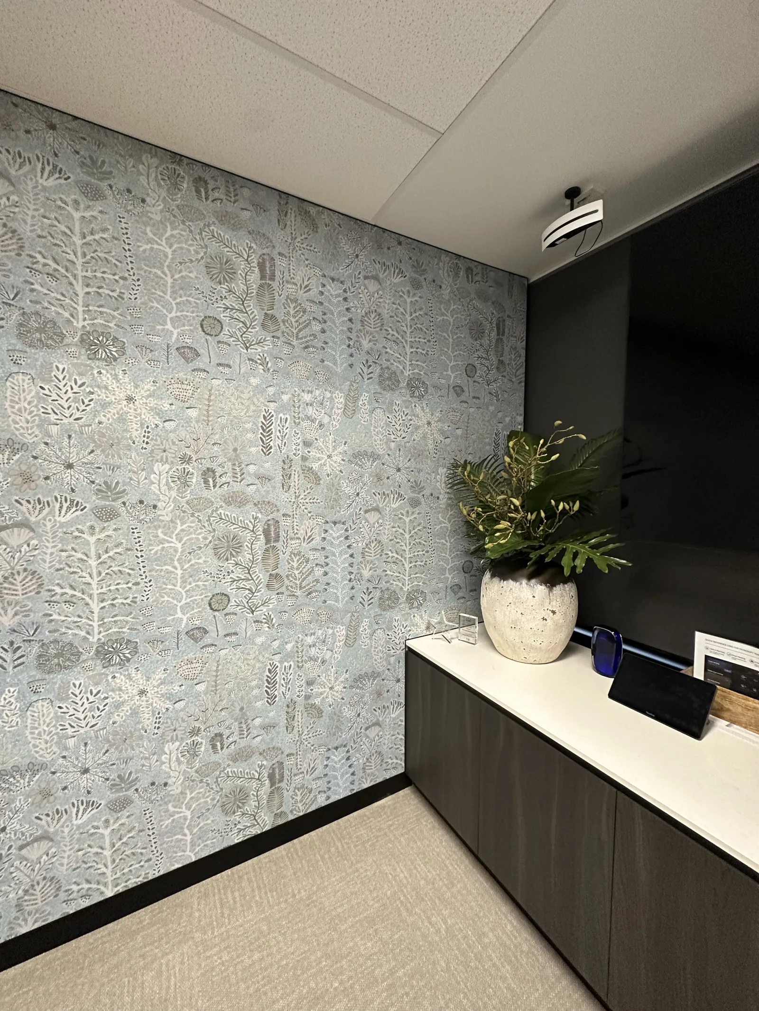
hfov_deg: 85.7
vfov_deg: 102.1
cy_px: 506
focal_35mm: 14
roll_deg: -0.2
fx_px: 409
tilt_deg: -3.7
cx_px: 380
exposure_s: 1/61
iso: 250
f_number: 2.2
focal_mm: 2.22
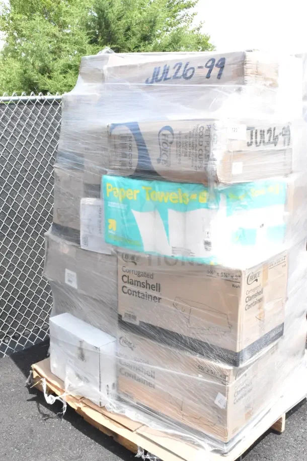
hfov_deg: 35.5
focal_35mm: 38
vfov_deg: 51.3
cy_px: 230
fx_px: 480
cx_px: 154
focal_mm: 25
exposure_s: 1/1250
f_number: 18
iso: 6400
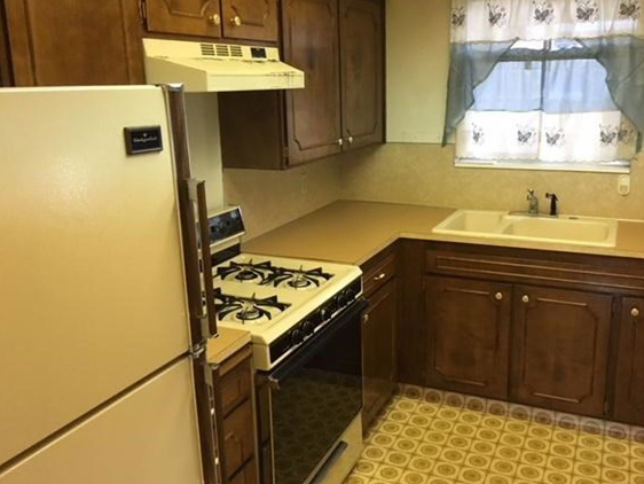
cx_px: 363
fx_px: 614
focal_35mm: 33
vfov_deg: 43.0
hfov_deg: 55.2
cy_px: 228
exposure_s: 1/25
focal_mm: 4.15
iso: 250
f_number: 2.2
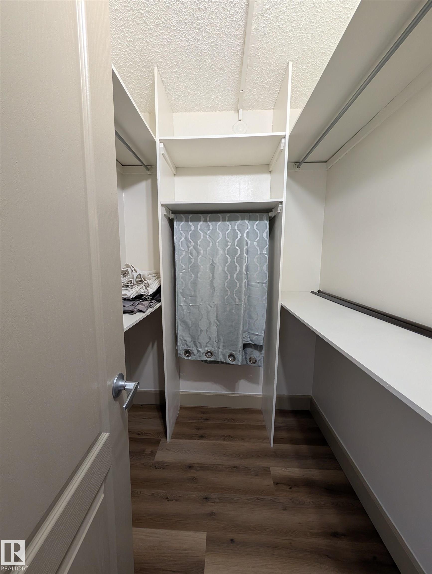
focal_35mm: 12
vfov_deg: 110.5
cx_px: 216
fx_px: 199
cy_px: 287
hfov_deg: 94.6
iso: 160
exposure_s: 1/62.6
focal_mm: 2.02
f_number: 1.7
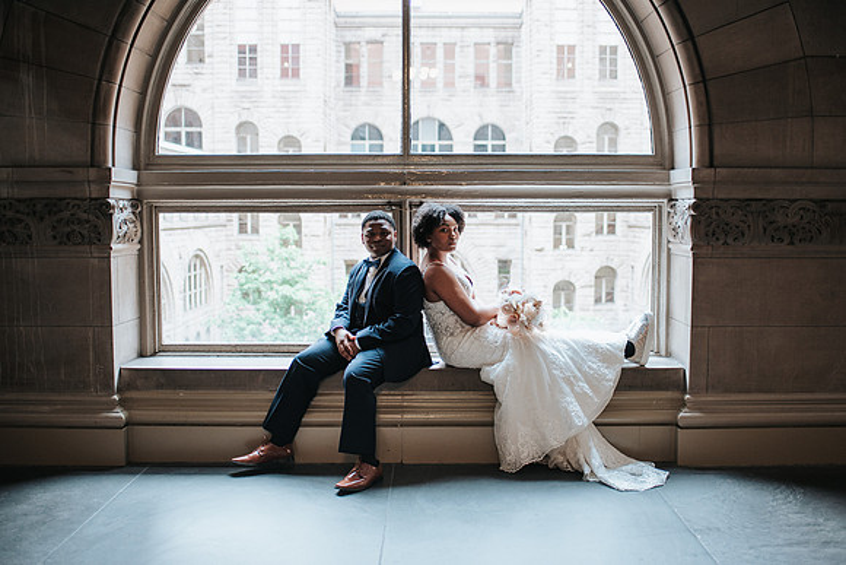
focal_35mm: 37
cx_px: 439
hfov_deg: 51.4
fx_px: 878
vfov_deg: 35.6
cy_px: 282
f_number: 2.2
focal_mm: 35
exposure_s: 1/125
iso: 250
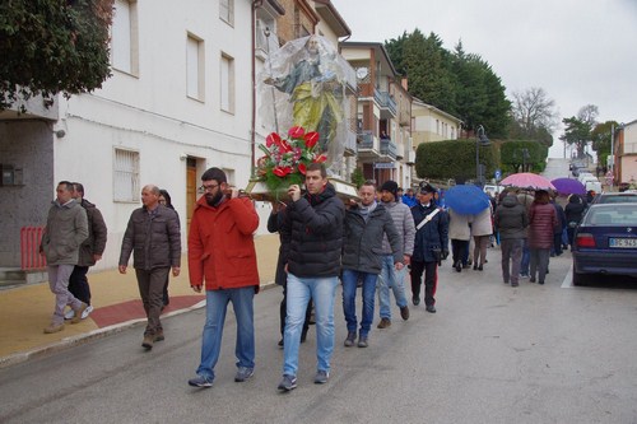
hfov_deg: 49.6
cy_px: 212
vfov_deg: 34.2
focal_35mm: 39
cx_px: 318
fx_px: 690
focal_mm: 26
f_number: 8
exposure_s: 1/250
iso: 800
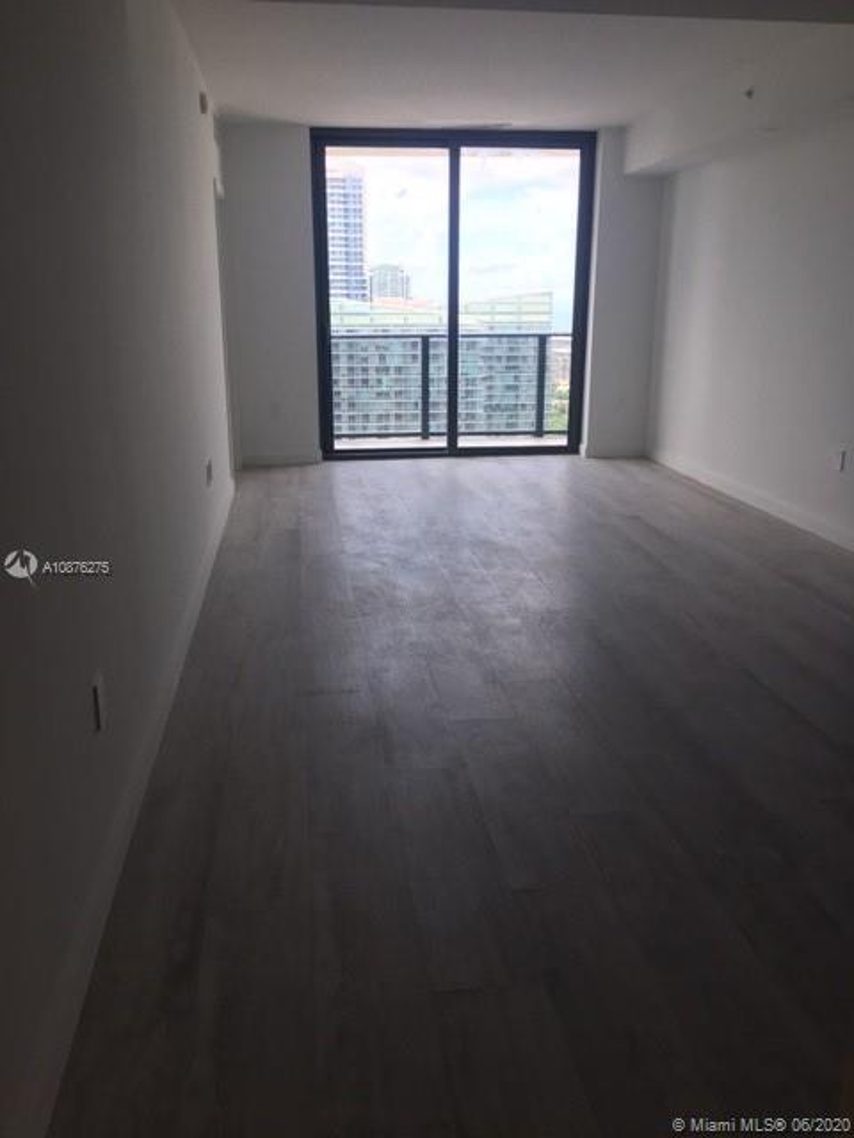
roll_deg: -0.5
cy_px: 569
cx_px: 427
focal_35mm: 29
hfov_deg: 48.2
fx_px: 954
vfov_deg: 61.7
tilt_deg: -14.8
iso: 40
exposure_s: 1/120
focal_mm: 4.15
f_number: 2.2
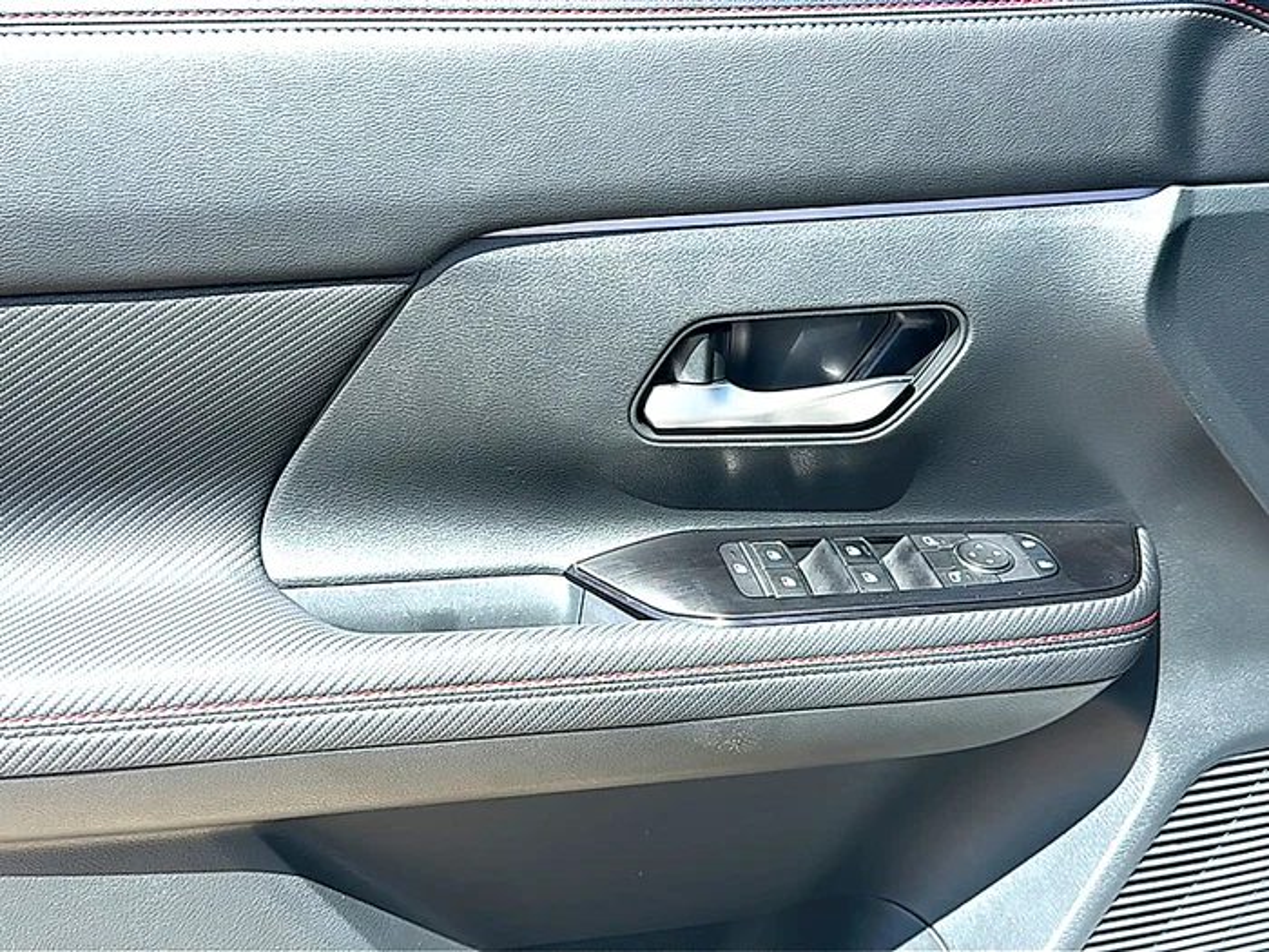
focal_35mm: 35
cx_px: 634
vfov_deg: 40.7
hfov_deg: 52.6
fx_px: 1283
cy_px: 476
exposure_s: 1/1110
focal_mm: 6.86
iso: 80
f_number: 1.78
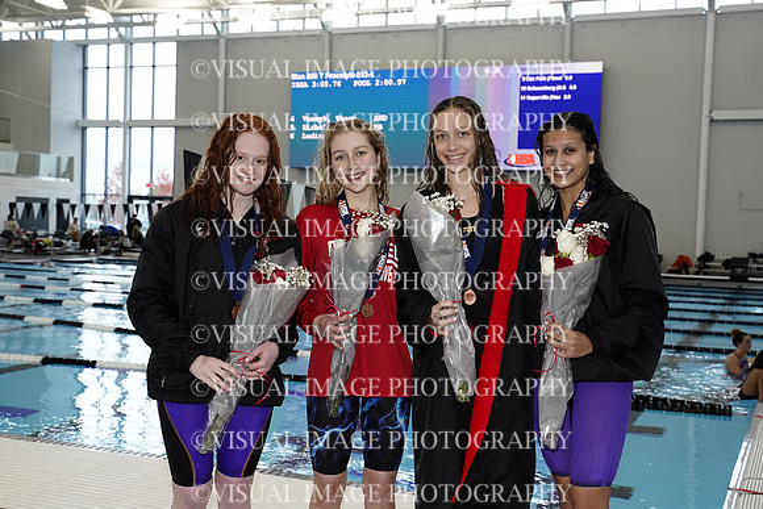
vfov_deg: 28.7
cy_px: 254
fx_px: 996
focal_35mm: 47
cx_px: 382
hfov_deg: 41.9
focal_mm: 47
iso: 1250
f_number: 5.6
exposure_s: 1/200
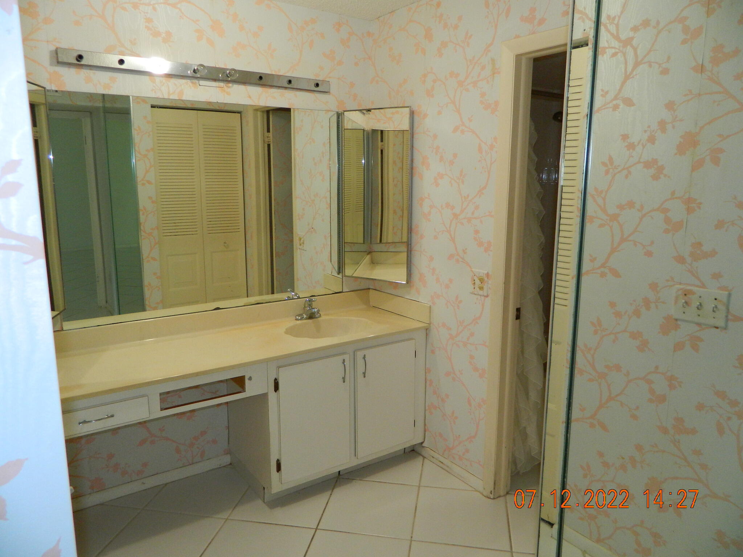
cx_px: 372
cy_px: 278
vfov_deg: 54.9
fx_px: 537
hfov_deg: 69.4
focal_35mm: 25
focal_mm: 4.5
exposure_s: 1/30
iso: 200
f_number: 3.1
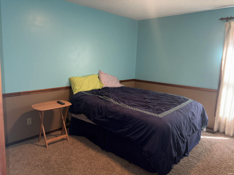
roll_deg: -1.1
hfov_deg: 67.3
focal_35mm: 26
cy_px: 88
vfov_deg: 53.0
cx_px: 117
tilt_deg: -9.5
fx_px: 176
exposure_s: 1/15
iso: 64
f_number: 1.6
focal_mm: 5.96
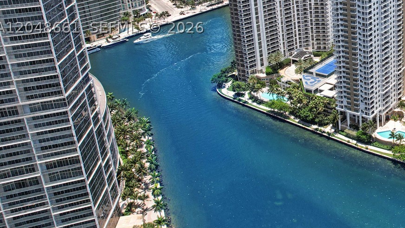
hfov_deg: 40.8
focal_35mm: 45
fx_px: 483
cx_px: 387
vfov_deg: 25.8
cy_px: 27
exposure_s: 1/500
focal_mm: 8.38
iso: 100
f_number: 2.8
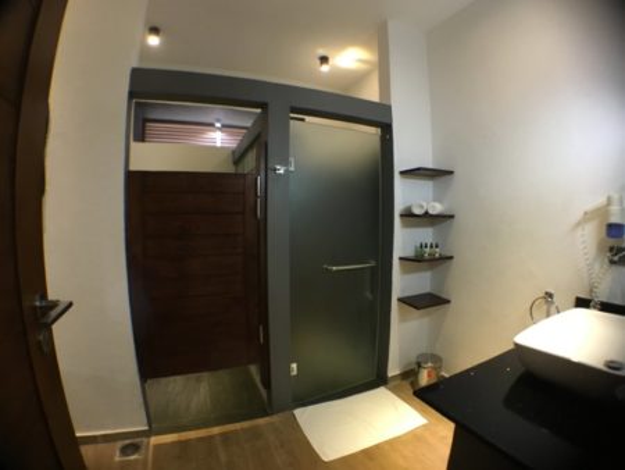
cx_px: 312
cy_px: 235
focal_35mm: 29
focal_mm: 4.15
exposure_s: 1/17
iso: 200
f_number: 2.2
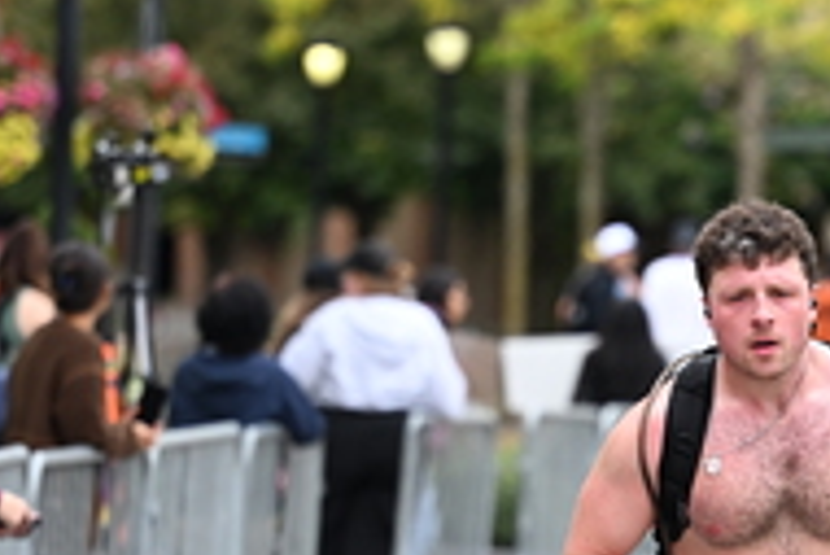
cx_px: 760
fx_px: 8675
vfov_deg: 3.7
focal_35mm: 376
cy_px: 400
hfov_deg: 5.5
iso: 640
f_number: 2.8
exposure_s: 1/2000
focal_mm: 130
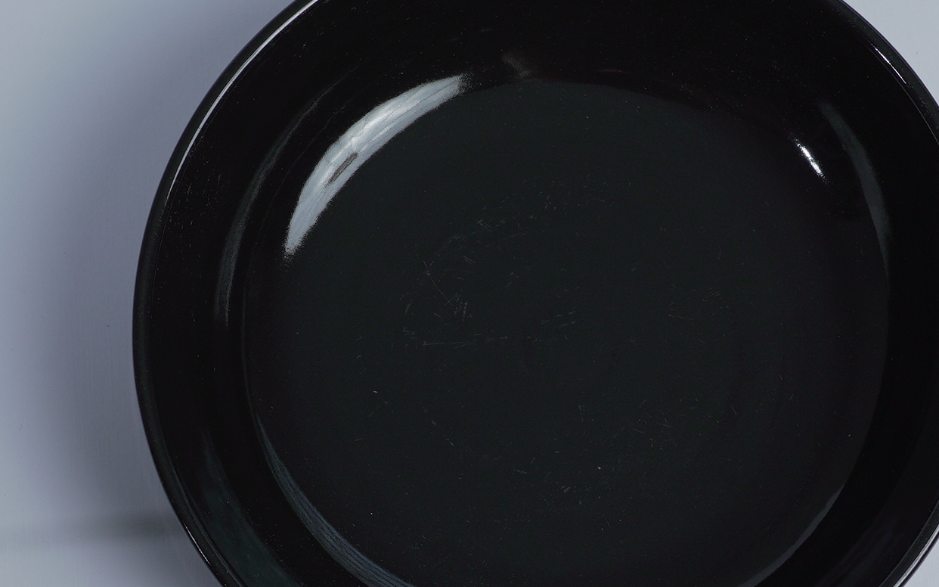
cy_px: 371
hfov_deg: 32.4
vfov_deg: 20.6
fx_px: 1612
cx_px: 542
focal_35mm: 63
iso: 320
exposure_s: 1/80
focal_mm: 26
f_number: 10
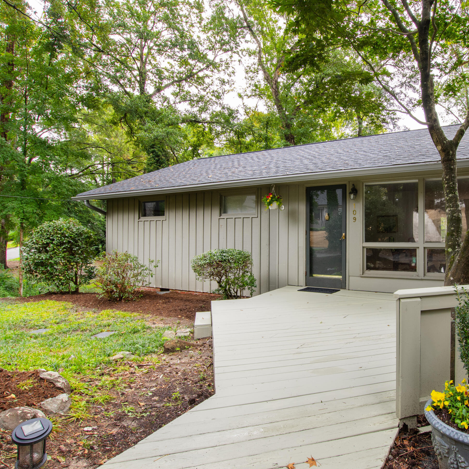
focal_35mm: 22
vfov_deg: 70.5
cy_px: 230
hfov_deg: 68.6
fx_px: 332
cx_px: 311
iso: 200
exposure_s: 1/20
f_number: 8
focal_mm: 11
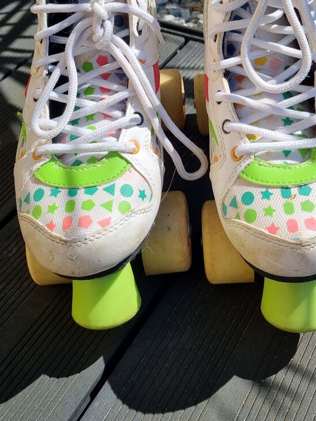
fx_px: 572
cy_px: 91
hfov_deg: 30.8
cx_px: 182
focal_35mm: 47
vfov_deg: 39.0
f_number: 1.8
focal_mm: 5.4
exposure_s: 1/2944
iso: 50
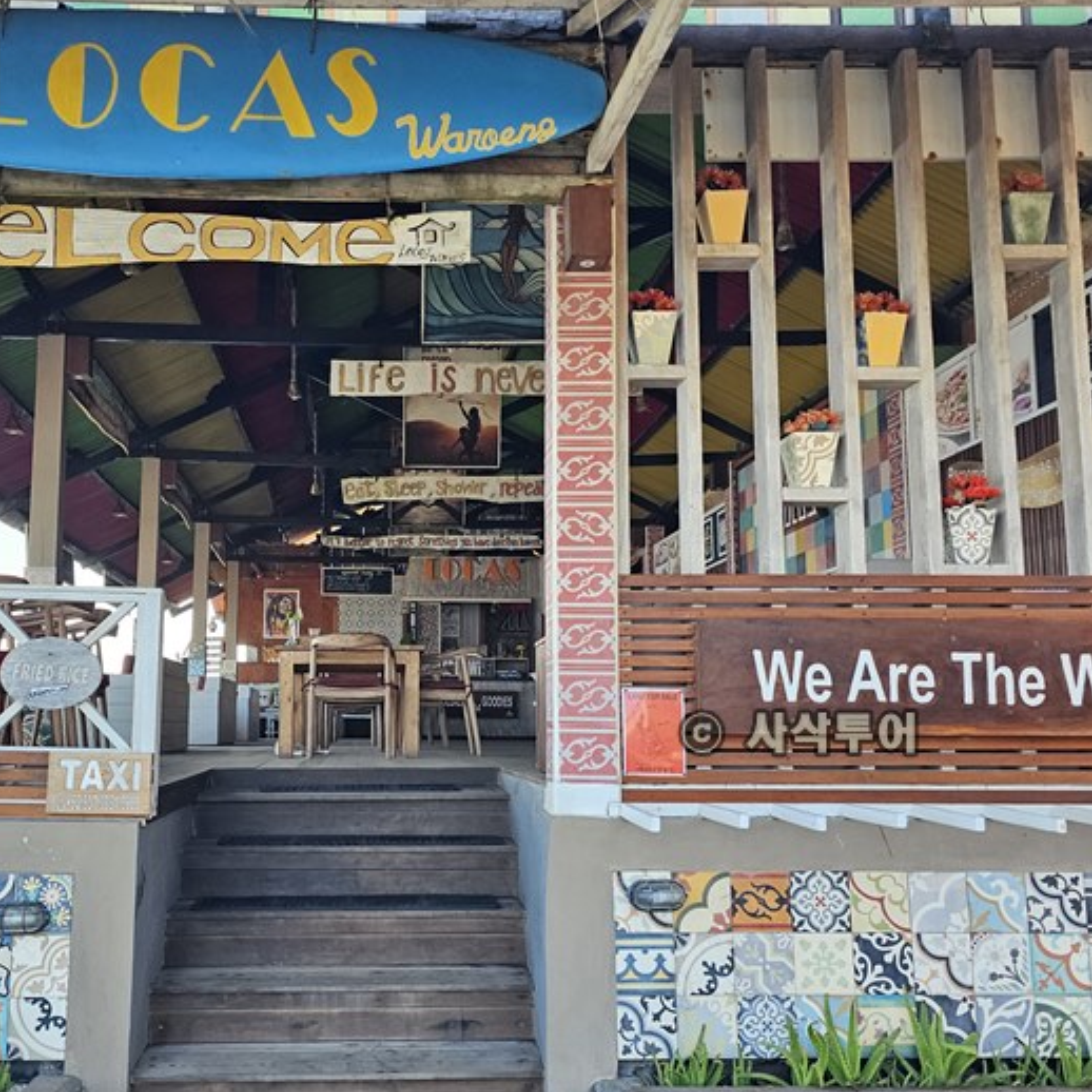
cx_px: 411
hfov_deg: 49.3
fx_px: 1178
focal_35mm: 33
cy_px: 598
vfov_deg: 49.7
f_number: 1.7
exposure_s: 1/207
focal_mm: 6.3
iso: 32
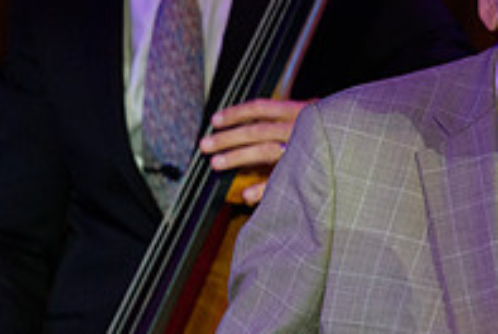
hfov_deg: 1.2
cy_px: 198
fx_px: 23150
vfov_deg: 0.8
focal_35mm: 1671
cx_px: 651
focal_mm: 550
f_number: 6.3
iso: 2500
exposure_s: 1/500
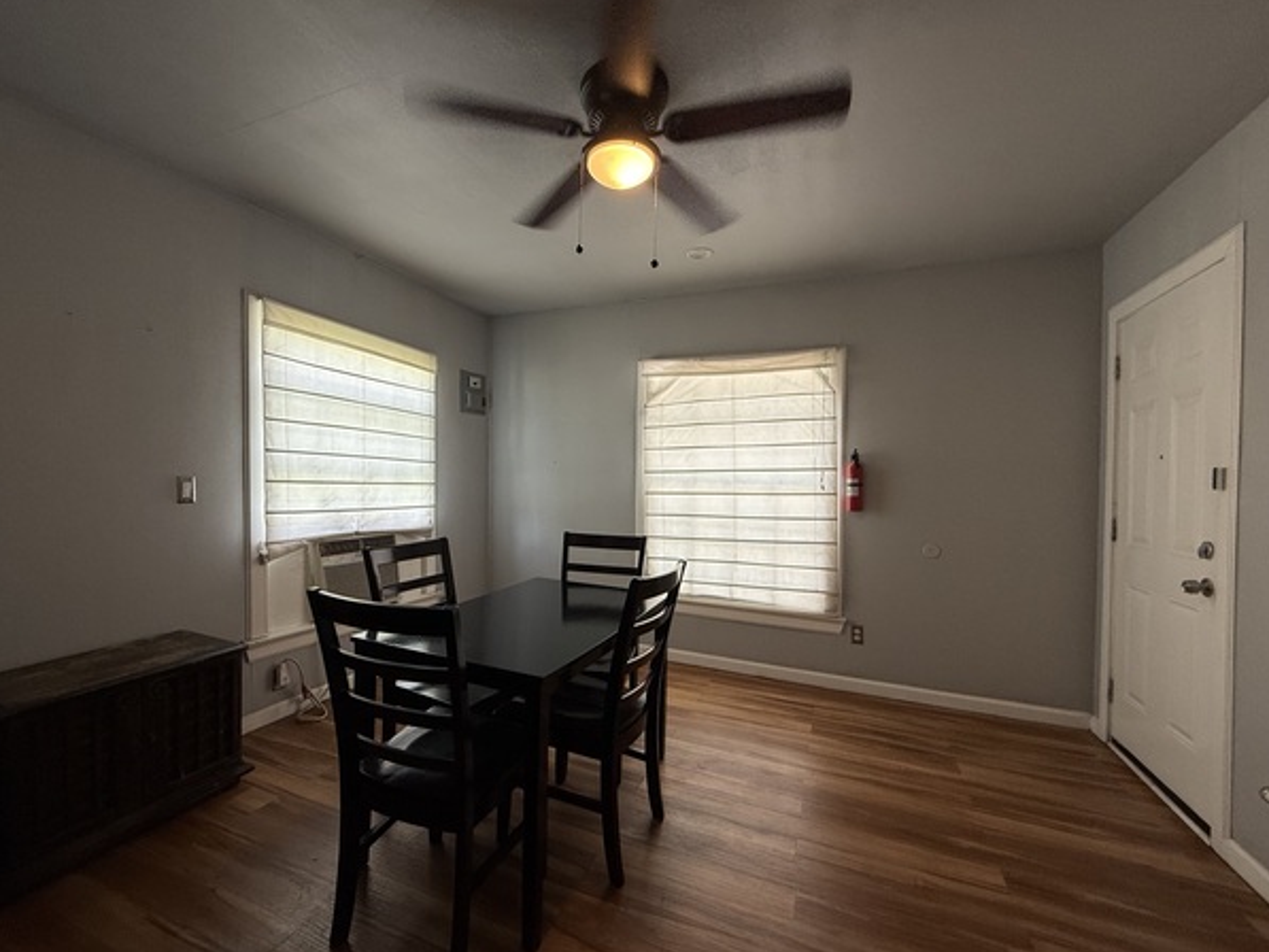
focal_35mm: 15
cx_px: 595
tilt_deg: -1.7
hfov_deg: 98.0
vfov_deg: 81.7
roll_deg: -1.4
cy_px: 495
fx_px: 550
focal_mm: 2.22
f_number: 2.2
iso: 125
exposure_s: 1/99
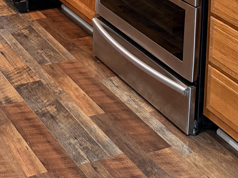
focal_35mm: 94
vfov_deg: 13.7
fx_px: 646
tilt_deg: -7.6
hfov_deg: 20.7
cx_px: 56
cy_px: -159
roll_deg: -1.4
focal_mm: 6.76
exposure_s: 1/60
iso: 320
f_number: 1.78
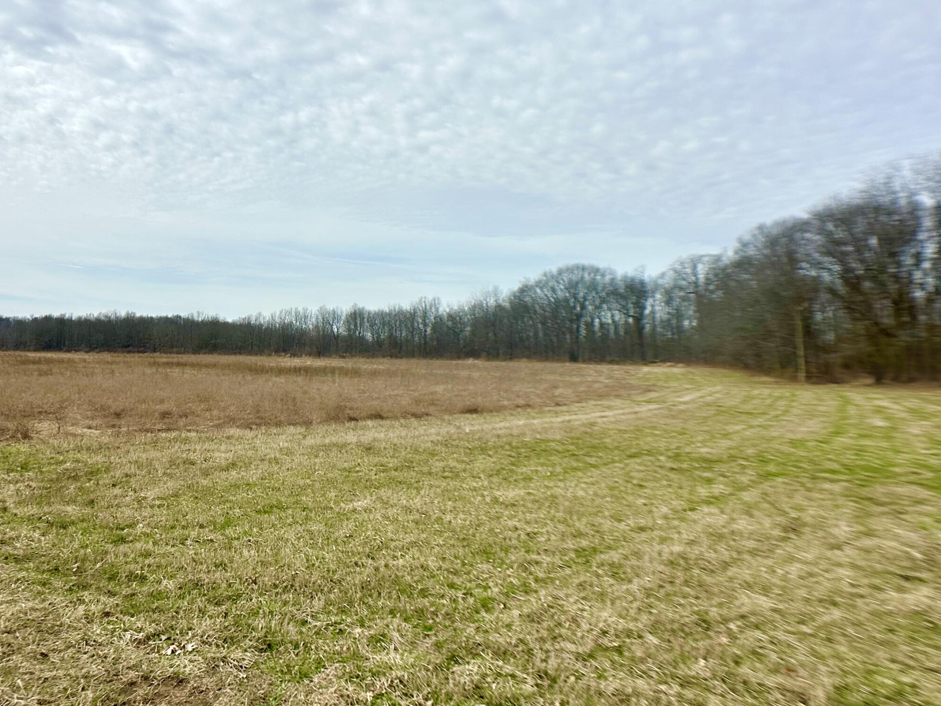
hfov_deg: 50.5
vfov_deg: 39.5
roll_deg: -2.0
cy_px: 281
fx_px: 979
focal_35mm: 36
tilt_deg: +4.6
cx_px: 324
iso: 80
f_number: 1.78
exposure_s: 1/9709
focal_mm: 6.86
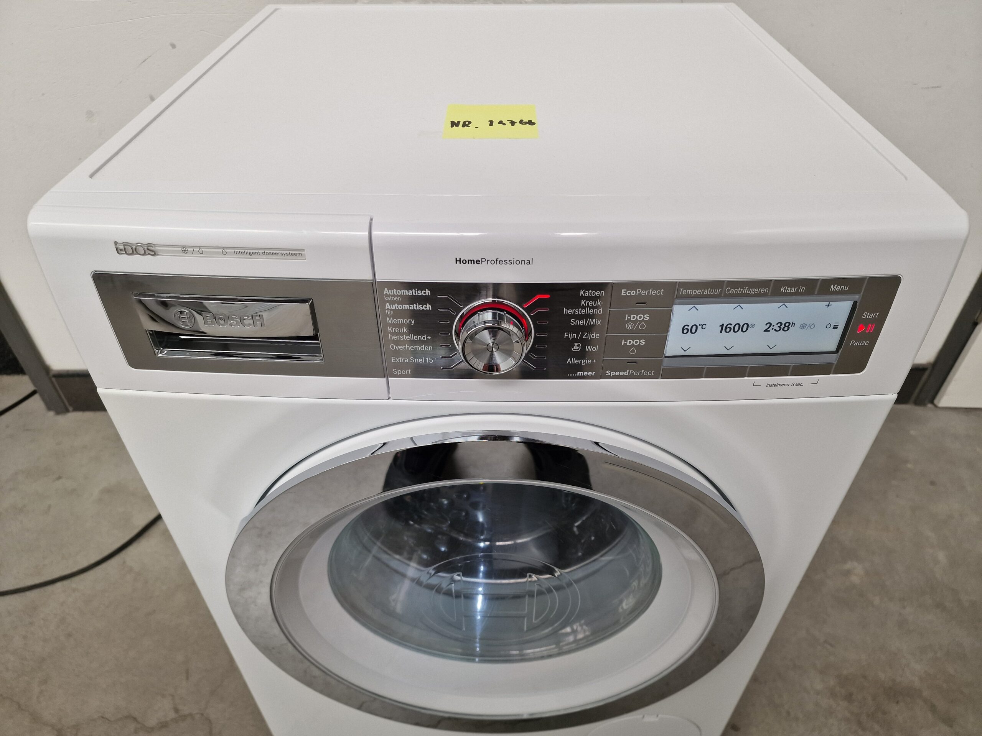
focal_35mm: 23
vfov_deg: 58.9
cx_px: 491
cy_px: 368
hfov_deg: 73.9
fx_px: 652
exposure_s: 1/180
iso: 64
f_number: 1.8
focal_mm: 6.4
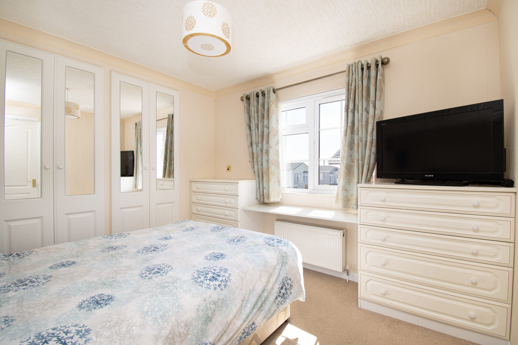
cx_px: 259
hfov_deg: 100.4
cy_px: 172
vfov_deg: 77.3
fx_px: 216
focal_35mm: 15
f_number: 8
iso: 250
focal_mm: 10
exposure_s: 1/50
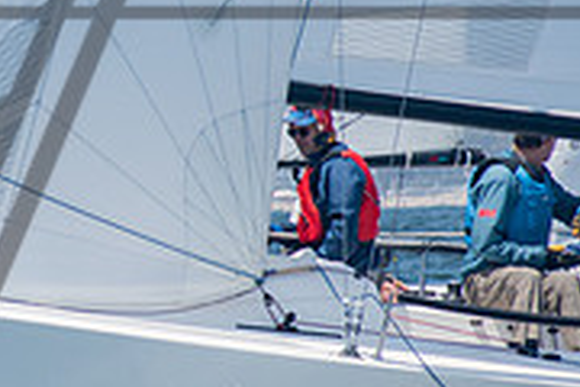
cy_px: 89
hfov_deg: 2.7
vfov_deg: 1.8
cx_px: -316
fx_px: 12469
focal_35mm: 774
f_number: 8
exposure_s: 1/1250
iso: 400
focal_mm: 160
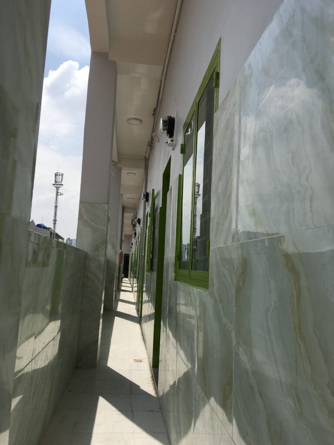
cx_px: 167
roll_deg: -3.6
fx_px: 373
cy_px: 222
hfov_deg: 48.2
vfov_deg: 61.7
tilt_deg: +7.2
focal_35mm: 29
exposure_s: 1/3344
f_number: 2.2
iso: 25
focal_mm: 4.15
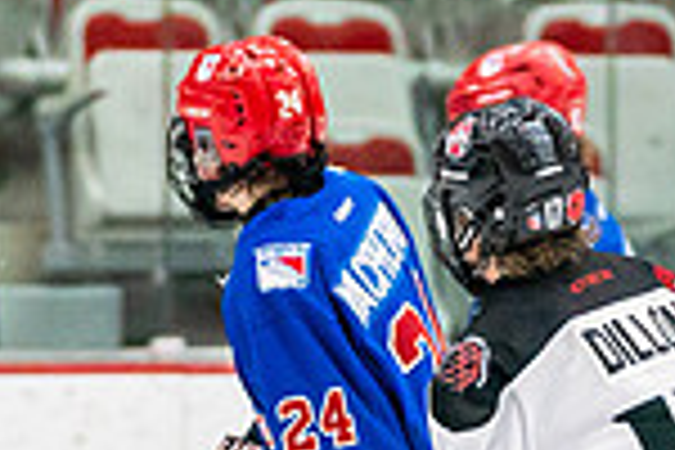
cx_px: 189
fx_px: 15599
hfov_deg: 2.5
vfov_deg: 1.6
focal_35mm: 832
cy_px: 931
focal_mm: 154
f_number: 2.8
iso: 3200
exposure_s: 1/1250
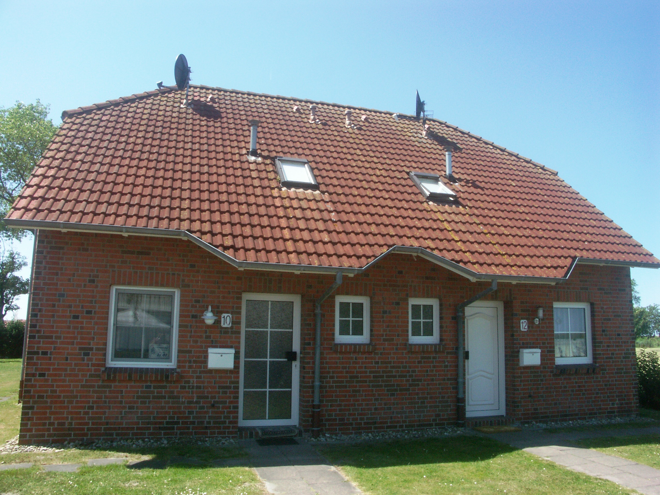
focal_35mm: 28
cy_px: 248
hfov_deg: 63.4
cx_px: 330
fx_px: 534
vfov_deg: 49.7
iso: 100
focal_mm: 7.21
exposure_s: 1/320
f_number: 7.1
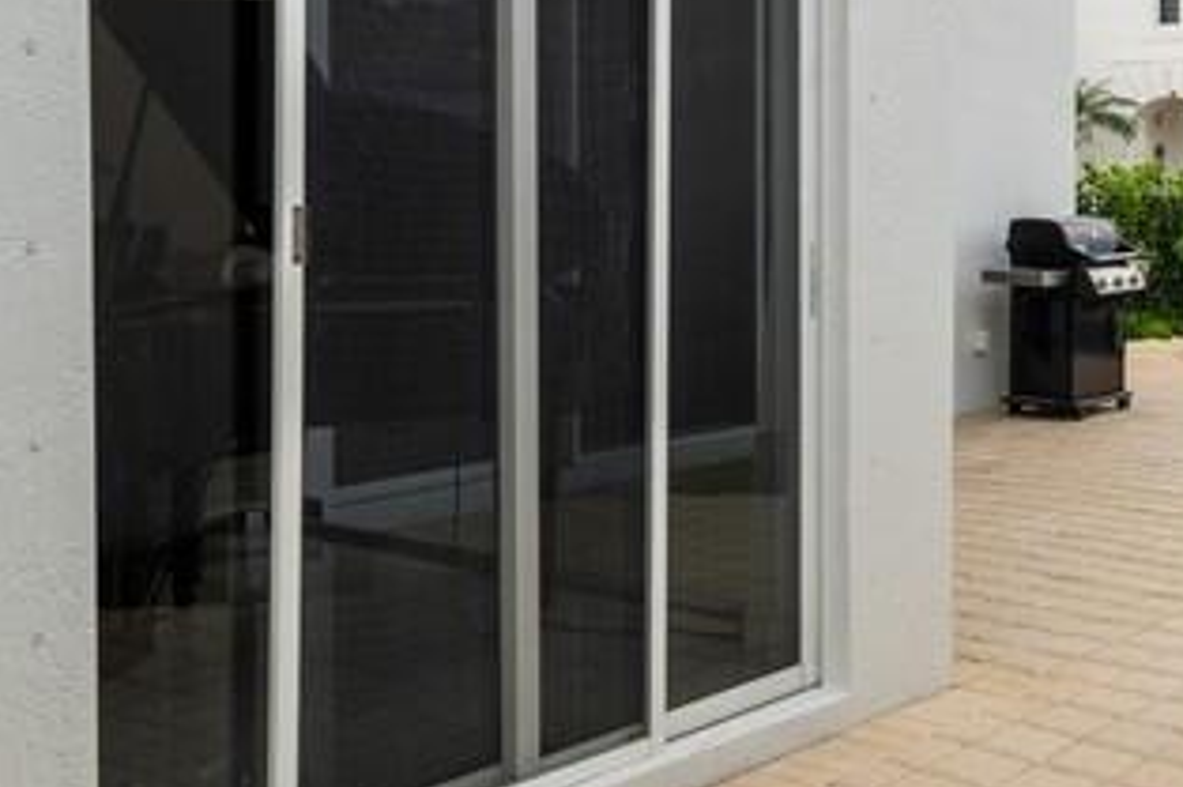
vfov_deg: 26.1
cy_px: 188
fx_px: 1675
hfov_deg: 36.6
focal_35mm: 51
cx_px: 1051
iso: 100
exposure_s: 1/640
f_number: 11
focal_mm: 20
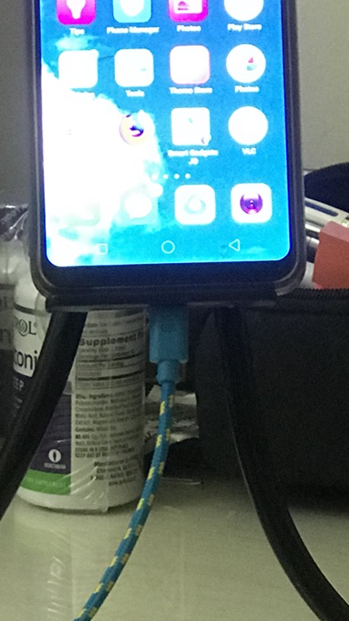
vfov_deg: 12.9
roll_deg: +1.1
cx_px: 160
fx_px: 2730
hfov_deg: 7.3
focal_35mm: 166
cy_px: 462
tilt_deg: -14.8
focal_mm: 6.6
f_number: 2.8
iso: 640
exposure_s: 1/50
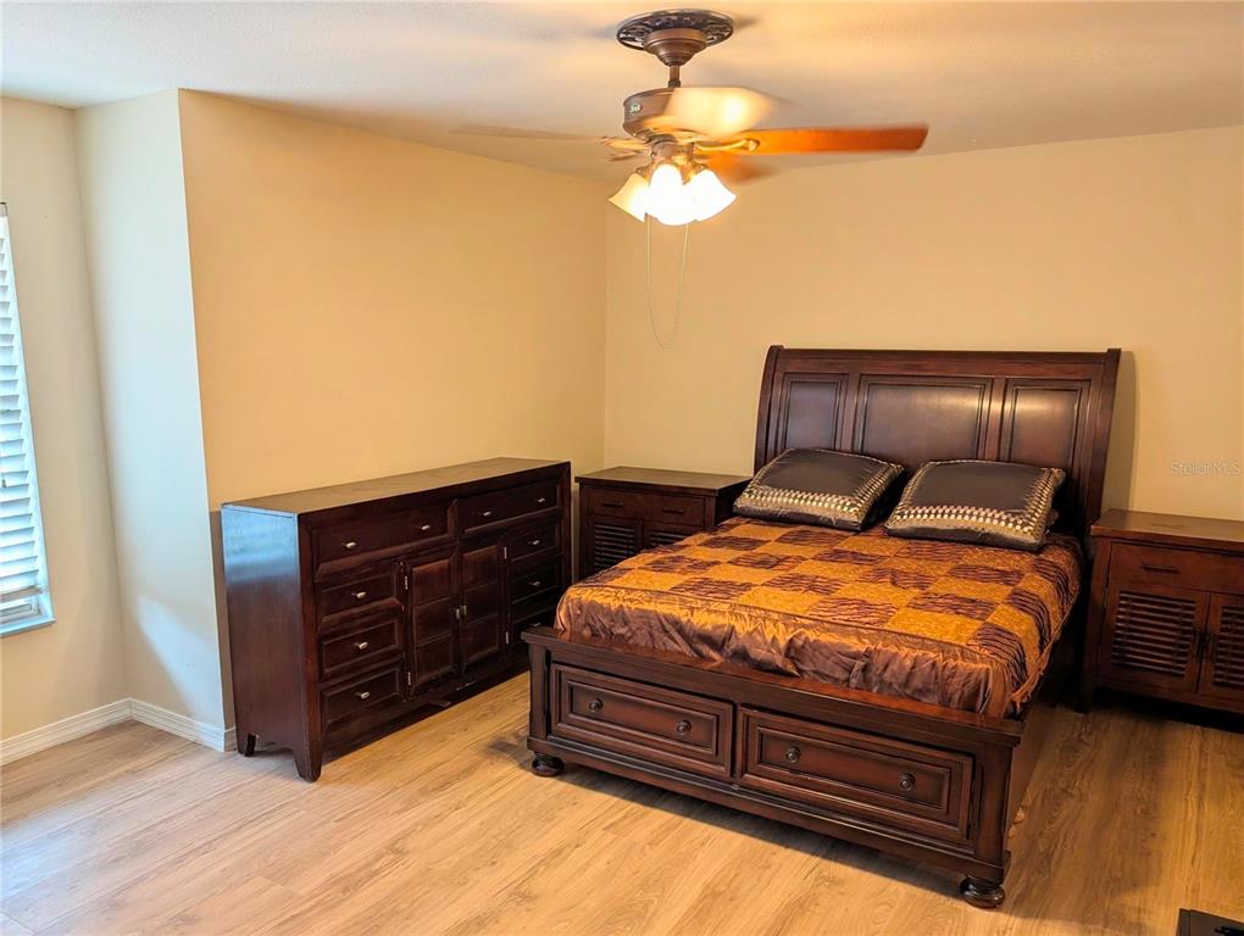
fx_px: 864
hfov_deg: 71.5
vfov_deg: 56.9
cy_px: 468
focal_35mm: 24
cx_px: 622
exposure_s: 1/60
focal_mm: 6.9
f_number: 1.68
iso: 79
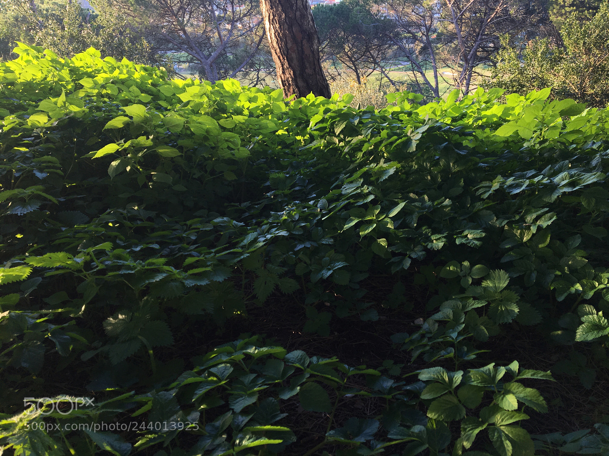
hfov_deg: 61.7
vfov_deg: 48.2
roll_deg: +0.3
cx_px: 304
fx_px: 510
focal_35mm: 29
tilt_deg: -24.9
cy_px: 228
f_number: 2.2
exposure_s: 1/100
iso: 25
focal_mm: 4.15
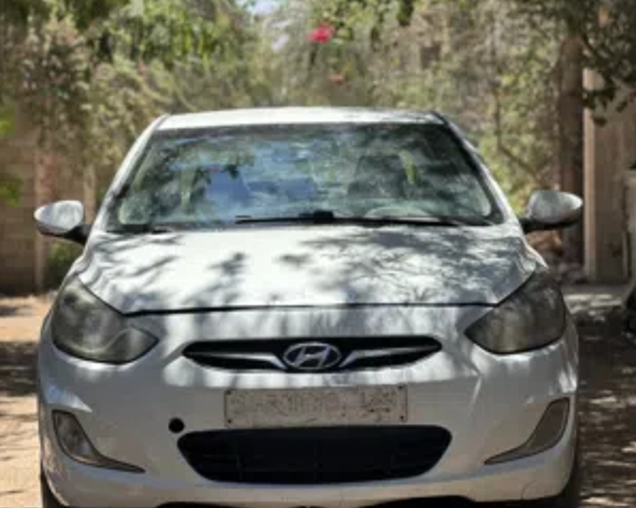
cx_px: 318
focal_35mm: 101
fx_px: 1900
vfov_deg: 15.2
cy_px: 190
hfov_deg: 19.0
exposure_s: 1/289
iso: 25
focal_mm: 9
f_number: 2.8
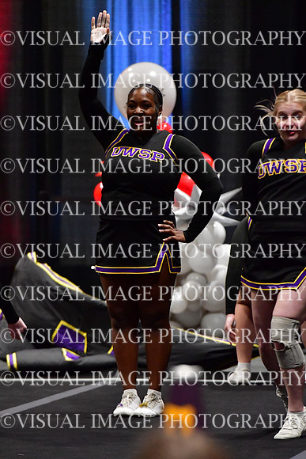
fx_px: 3822
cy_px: 230
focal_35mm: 300
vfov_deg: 6.9
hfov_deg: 4.6
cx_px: 153
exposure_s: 1/400
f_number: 4
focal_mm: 200
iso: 4000
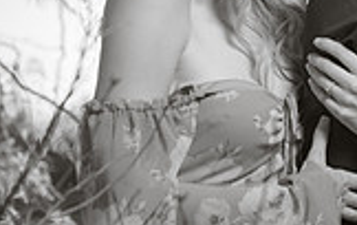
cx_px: 302
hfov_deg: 8.7
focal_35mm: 240
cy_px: 93
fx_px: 2340
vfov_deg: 5.5
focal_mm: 85
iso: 50
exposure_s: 1/250
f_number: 4
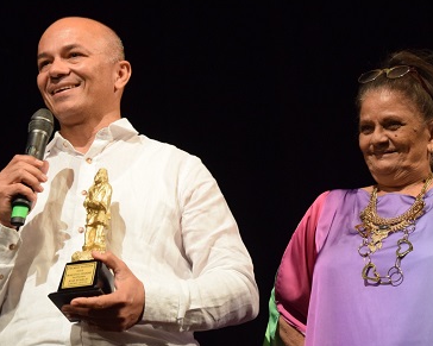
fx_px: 1486
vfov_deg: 13.3
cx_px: 261
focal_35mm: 116
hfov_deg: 16.6
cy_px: 152
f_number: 5.6
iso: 2500
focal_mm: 50
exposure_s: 1/80
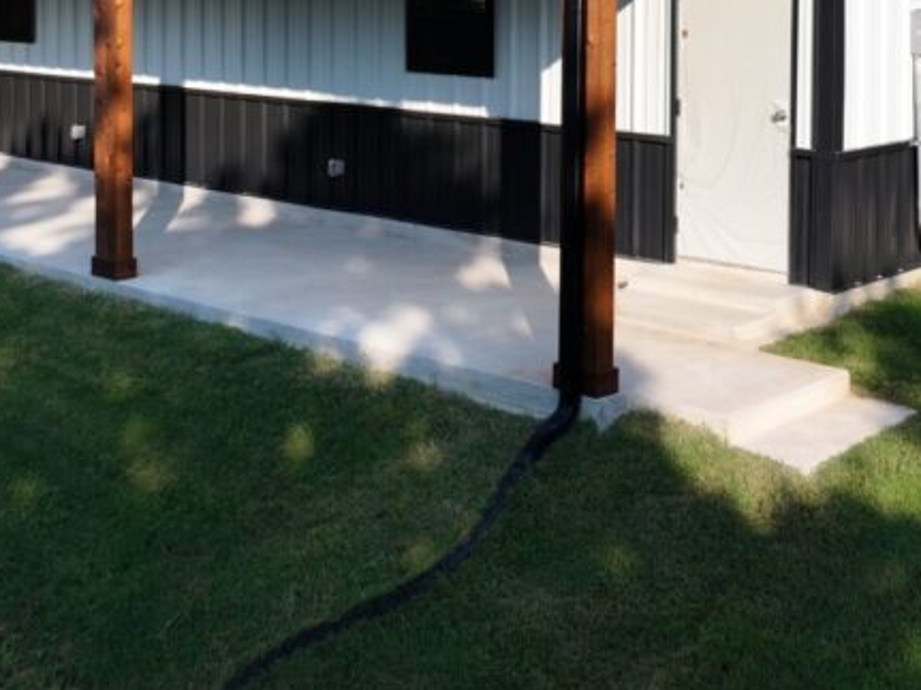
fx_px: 1516
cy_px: 14
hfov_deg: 33.6
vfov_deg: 24.6
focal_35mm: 57
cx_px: 588
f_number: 2.8
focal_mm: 12.29
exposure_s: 1/1600
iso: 130
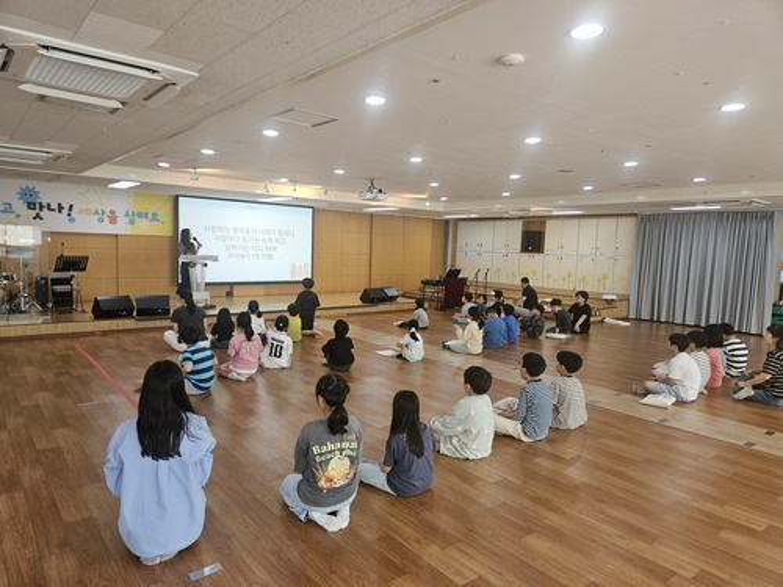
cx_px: 392
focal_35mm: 23
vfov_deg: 58.9
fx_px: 520
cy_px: 294
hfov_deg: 73.9
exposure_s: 1/120
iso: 100
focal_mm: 5.4
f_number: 1.8
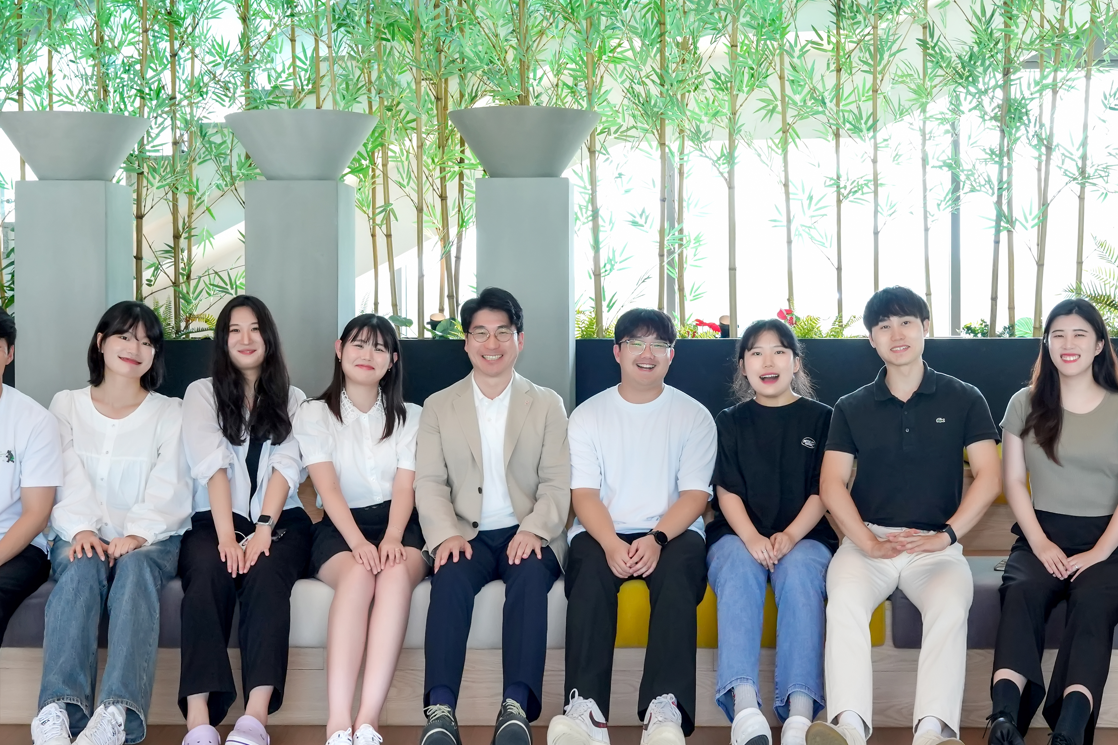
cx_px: 602
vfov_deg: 23.8
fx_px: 1770
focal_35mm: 57
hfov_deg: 35.0
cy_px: 337
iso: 2500
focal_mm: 35
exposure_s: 1/200
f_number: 6.3
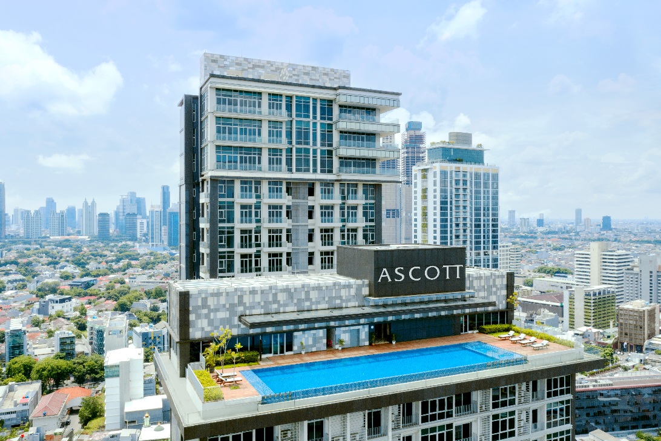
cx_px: 330
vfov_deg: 46.4
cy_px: 220
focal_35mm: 28
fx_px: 514
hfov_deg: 65.5
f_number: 10
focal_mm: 10.26
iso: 100
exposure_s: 1/120
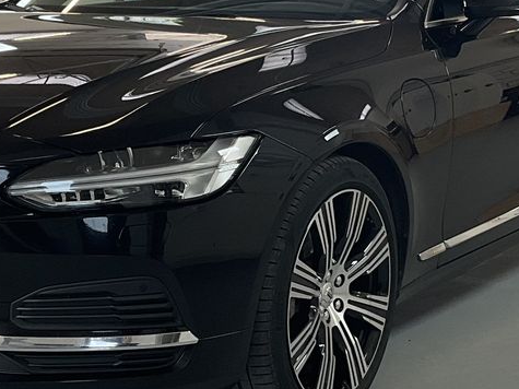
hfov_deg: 22.2
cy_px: 212
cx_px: 211
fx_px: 1319
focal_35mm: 88
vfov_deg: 16.8
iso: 50
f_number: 1.8
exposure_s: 1/100
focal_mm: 3
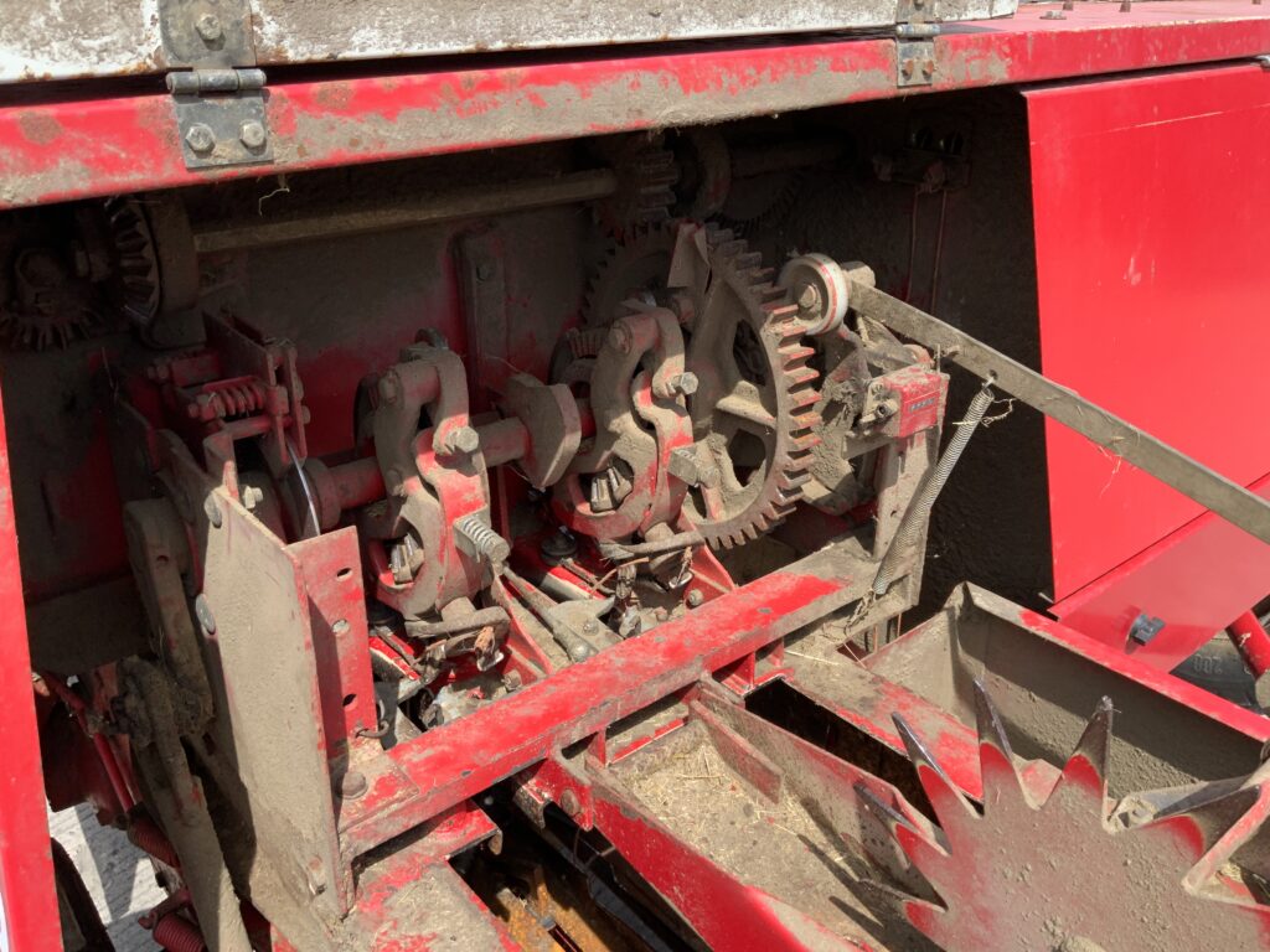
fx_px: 1064
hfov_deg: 61.7
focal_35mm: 29
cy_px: 476
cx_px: 635
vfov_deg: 48.2
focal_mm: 3
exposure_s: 1/759
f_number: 1.8
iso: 16
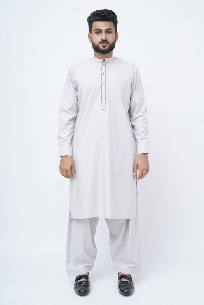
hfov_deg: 27.0
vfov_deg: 39.6
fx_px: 425
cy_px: 152
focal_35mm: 50
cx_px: 102
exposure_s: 1/125
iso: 100
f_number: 4
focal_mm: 50
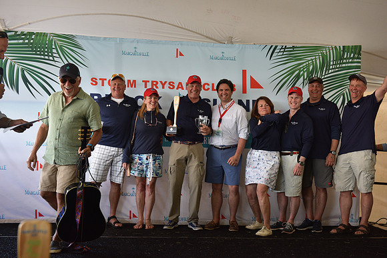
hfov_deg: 41.1
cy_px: 129
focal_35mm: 48
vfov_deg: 28.1
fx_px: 516
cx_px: 194
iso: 800
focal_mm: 48
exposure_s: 1/160
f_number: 4.5
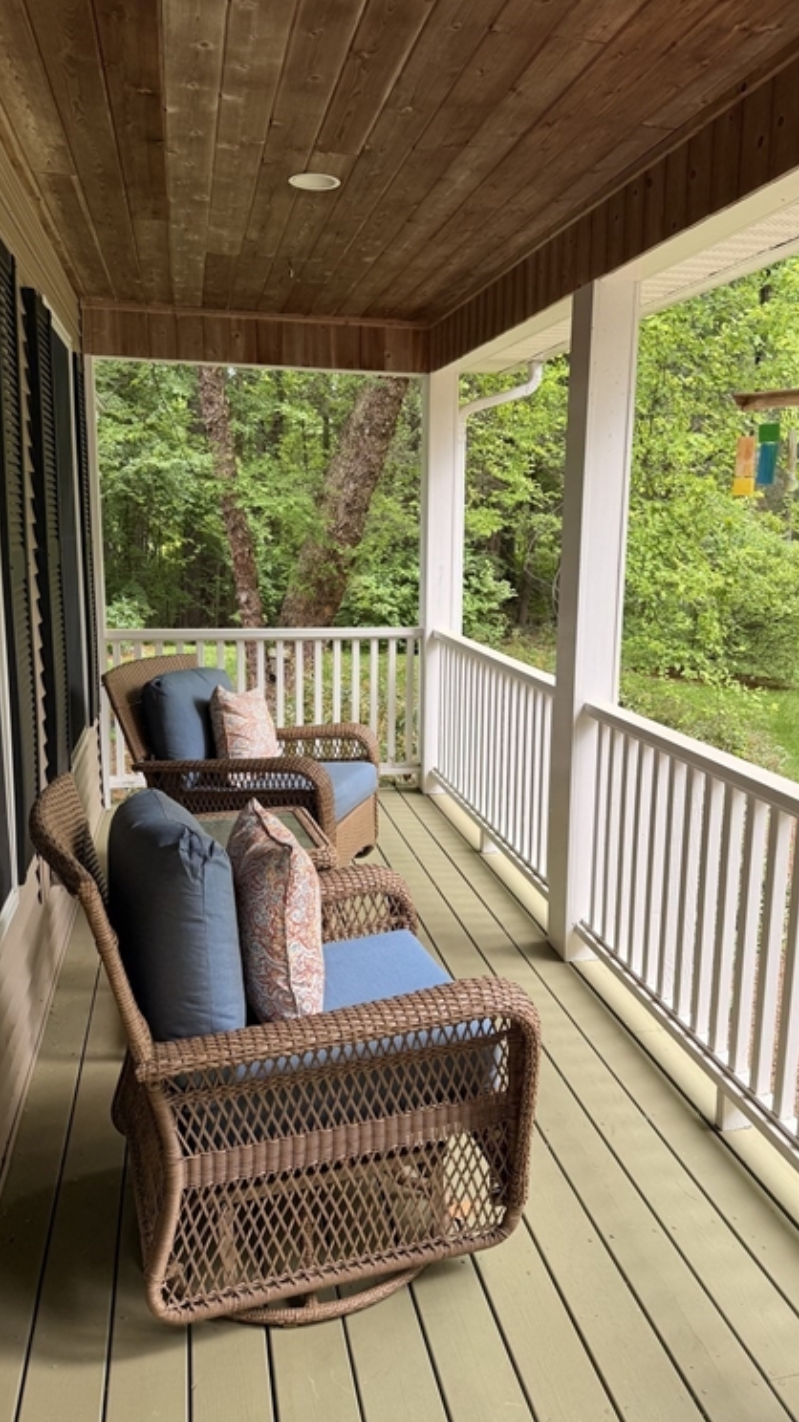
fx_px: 1018
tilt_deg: -9.9
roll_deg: -1.2
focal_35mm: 27
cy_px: 694
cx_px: 442
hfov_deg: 42.8
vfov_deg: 69.9
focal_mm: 6.76
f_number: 1.78
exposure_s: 1/148
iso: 64
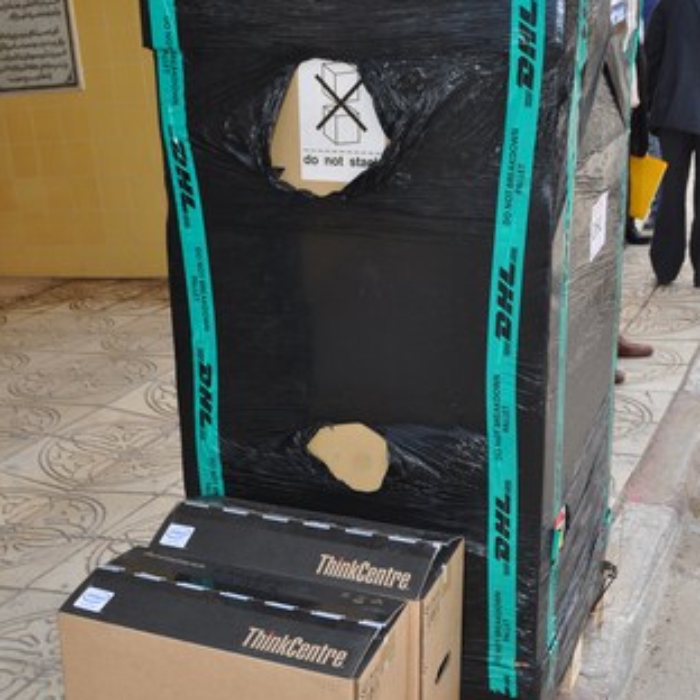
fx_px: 1167
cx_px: 356
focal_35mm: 51
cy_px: 388
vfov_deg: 33.4
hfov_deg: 33.4
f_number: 7.1
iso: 200
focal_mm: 26
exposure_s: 1/200
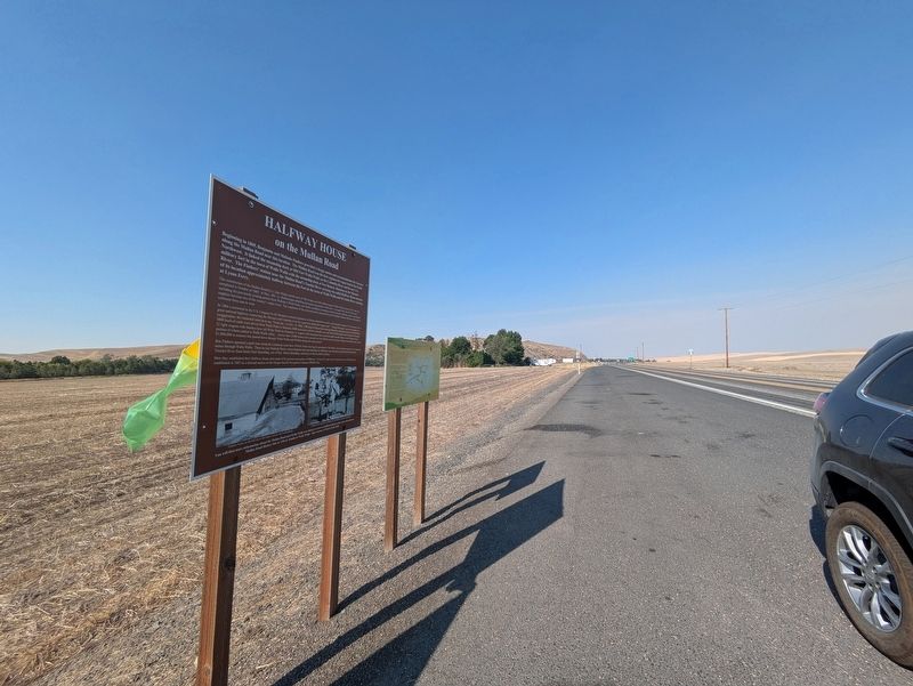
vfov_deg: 85.7
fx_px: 369
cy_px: 343
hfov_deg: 102.0
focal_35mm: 14
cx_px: 456
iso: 47
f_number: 2.2
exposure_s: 1/1284
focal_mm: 1.83
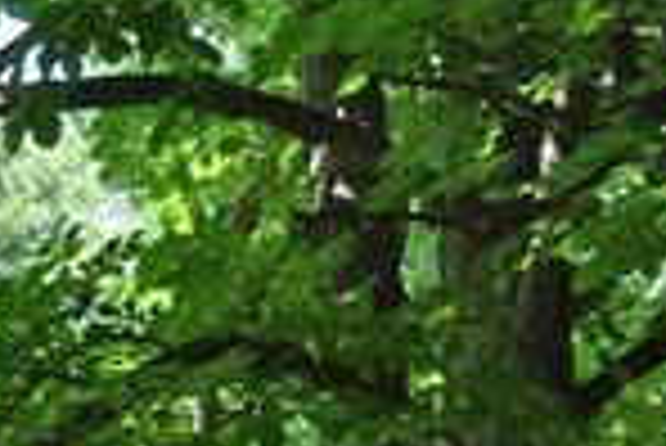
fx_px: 6926
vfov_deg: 3.6
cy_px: 1397
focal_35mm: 374
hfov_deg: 5.5
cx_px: 333
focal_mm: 34
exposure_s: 1/250
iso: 360
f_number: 8
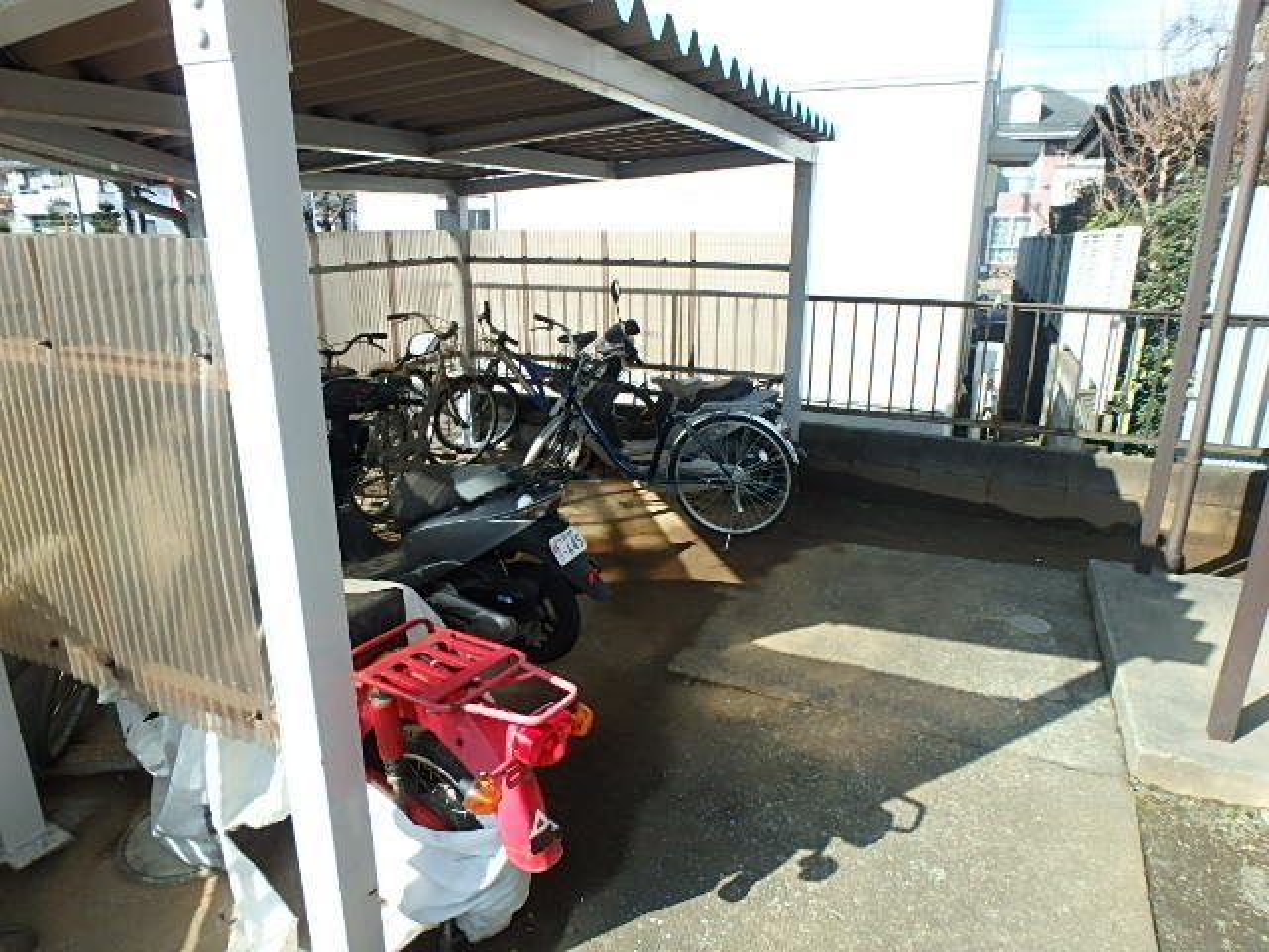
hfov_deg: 79.0
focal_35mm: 21
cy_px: 476
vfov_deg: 63.4
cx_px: 634
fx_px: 770
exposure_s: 1/400
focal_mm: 3.7
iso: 125
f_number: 3.5
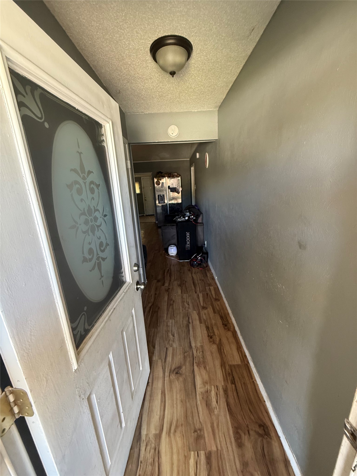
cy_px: 238
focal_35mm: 14
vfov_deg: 102.1
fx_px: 193
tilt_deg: -16.6
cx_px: 178
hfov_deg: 85.7
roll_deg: +2.2
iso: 400
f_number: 2.2
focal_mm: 2.22
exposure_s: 1/60
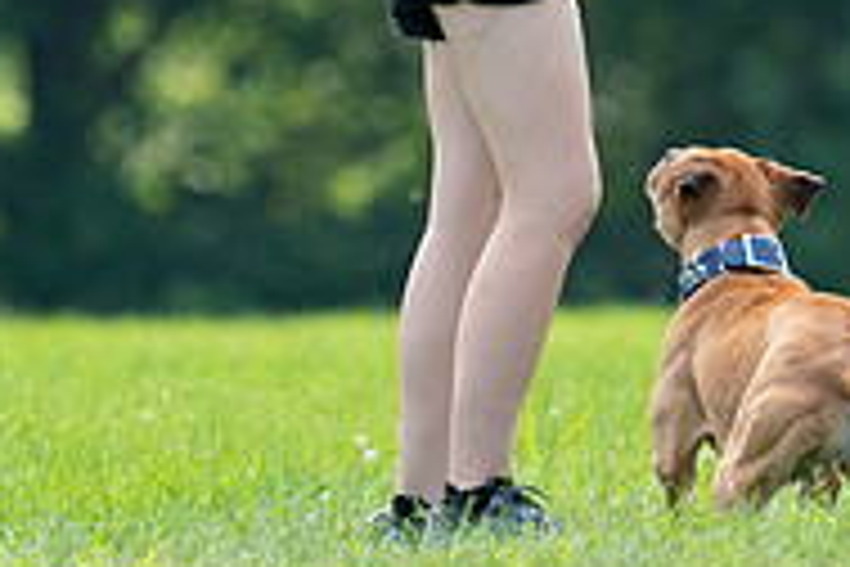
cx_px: 634
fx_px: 28355
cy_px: -155
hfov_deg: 1.7
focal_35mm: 1201
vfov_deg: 1.1
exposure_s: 1/4000
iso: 2500
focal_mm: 391
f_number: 6.3
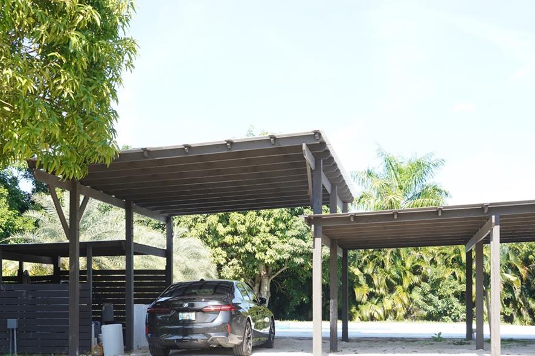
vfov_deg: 23.8
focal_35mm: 56
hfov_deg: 35.5
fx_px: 832
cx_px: 213
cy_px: 281
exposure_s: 1/80
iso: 100
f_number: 5.6
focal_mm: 31
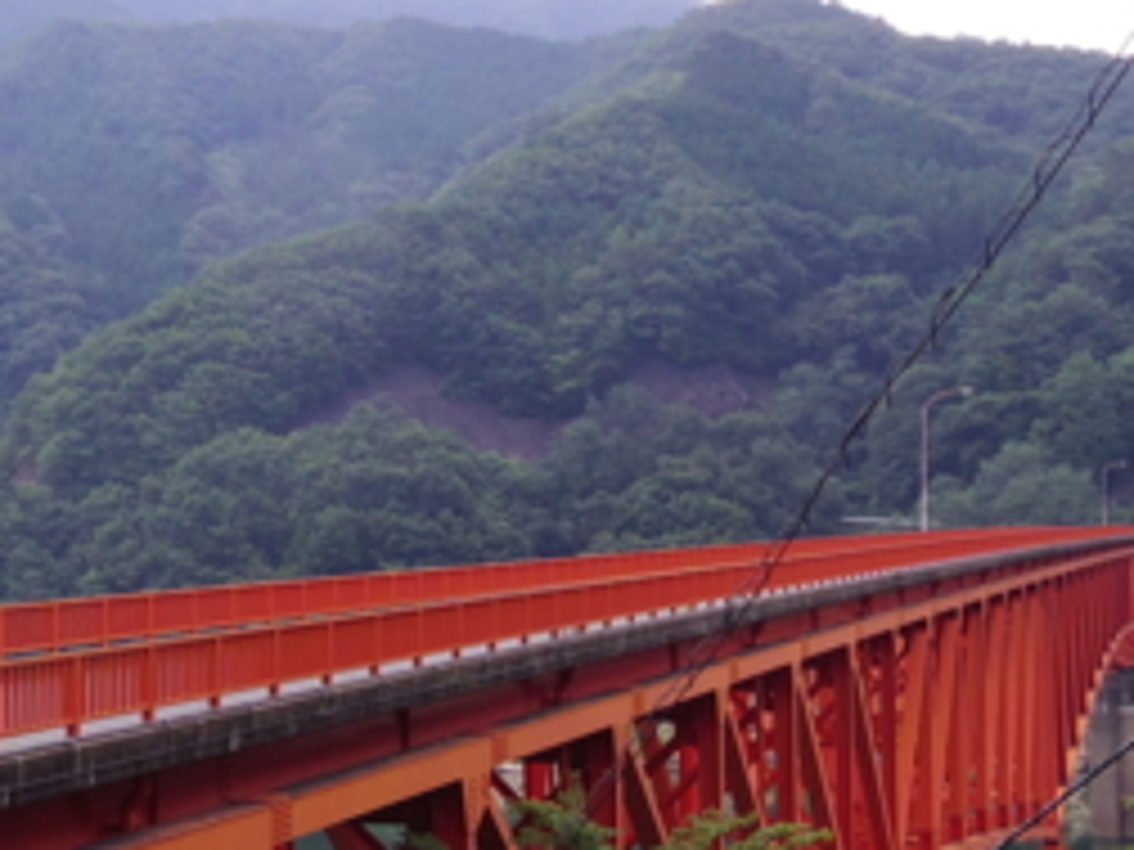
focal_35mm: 73
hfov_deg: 26.6
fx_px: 2391
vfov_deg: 20.2
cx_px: 428
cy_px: 396
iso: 200
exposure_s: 1/125
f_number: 4
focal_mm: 5
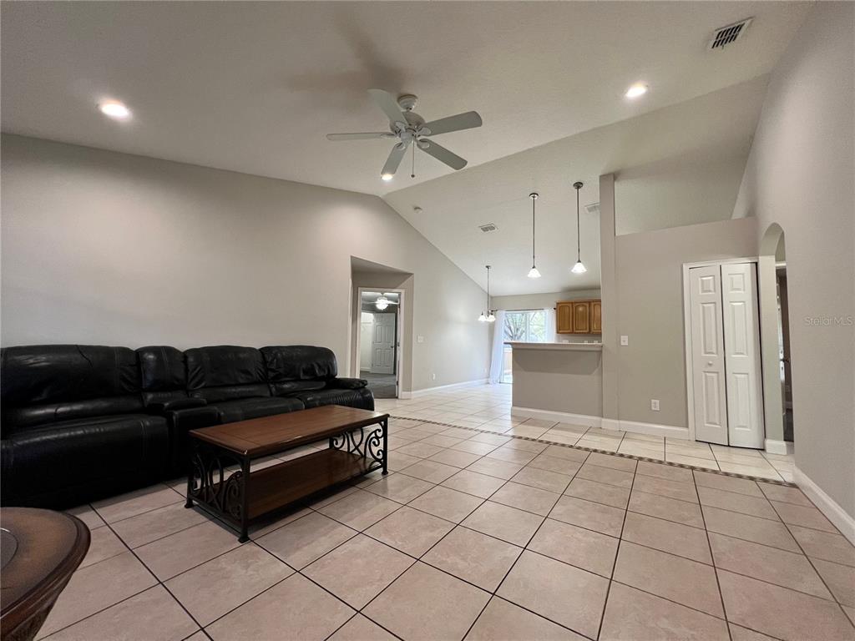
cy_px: 320
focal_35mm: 13
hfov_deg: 106.2
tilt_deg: +4.5
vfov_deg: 89.9
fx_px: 321
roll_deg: -0.2
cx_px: 428
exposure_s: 1/120
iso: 250
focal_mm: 1.57
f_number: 1.8
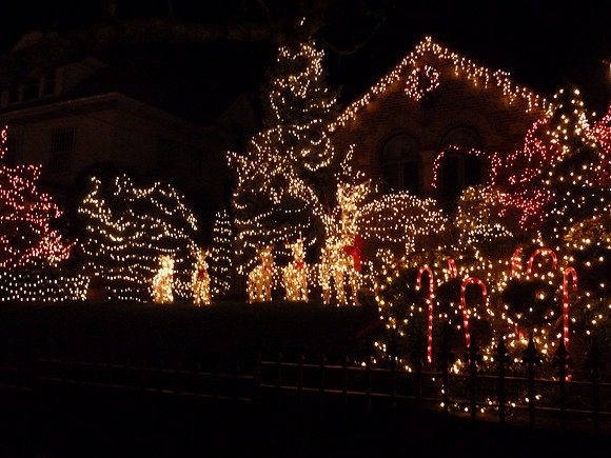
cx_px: 306
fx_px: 653
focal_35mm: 37
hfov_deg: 50.1
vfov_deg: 38.7
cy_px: 229
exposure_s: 1/10
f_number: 3.6
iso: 800
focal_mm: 6.1
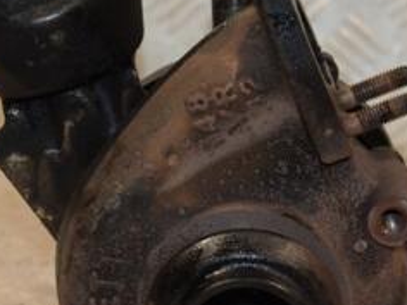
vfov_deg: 8.4
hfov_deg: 11.2
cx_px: 219
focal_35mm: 176
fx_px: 2069
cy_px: 179
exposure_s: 1/160
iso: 800
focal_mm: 48
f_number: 4.8
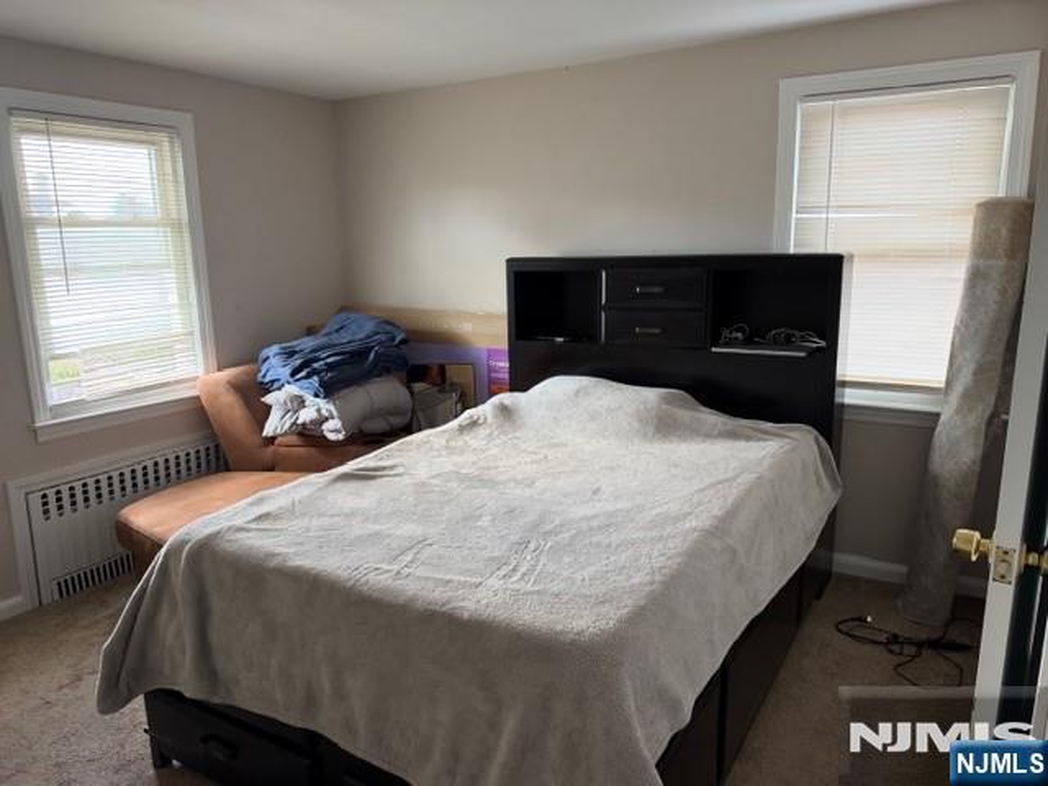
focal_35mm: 24
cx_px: 524
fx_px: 727
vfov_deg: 56.8
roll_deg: +1.7
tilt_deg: -8.8
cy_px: 393
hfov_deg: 71.6
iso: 400
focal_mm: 6.93
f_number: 1.8
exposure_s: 1/121
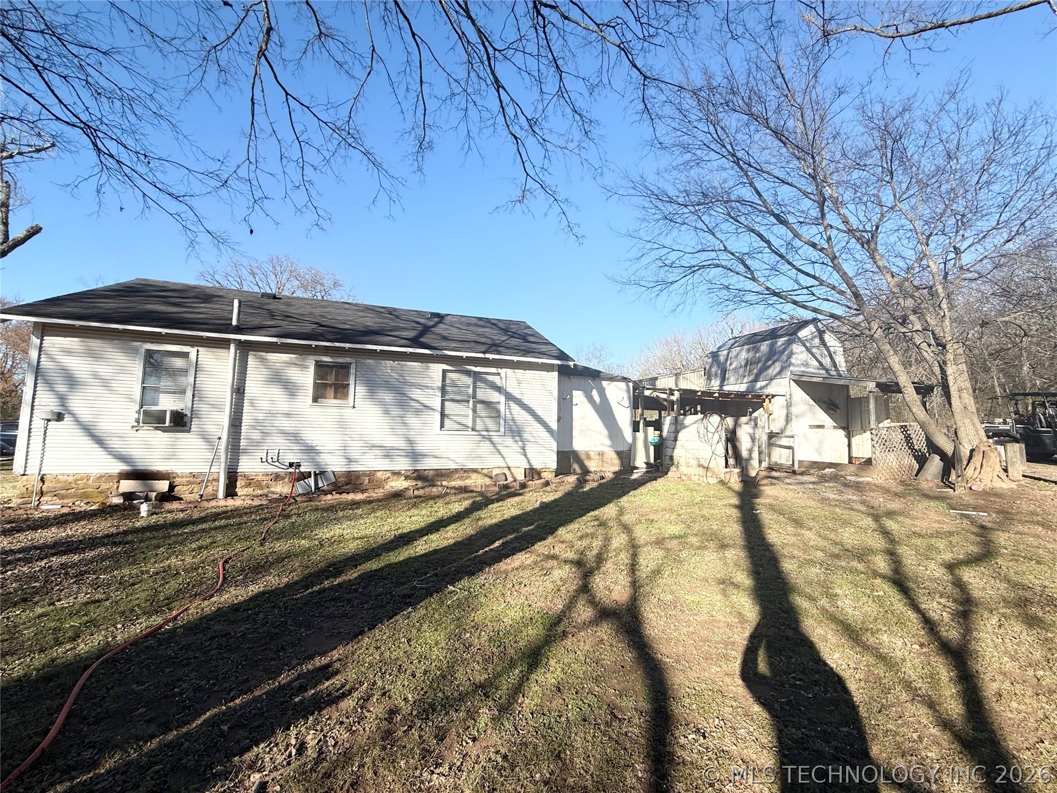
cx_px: 528
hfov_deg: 102.1
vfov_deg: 85.7
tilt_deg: +6.3
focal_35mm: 14
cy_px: 396
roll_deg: -0.9
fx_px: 427
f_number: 2.2
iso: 50
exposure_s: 1/1464
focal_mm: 2.22
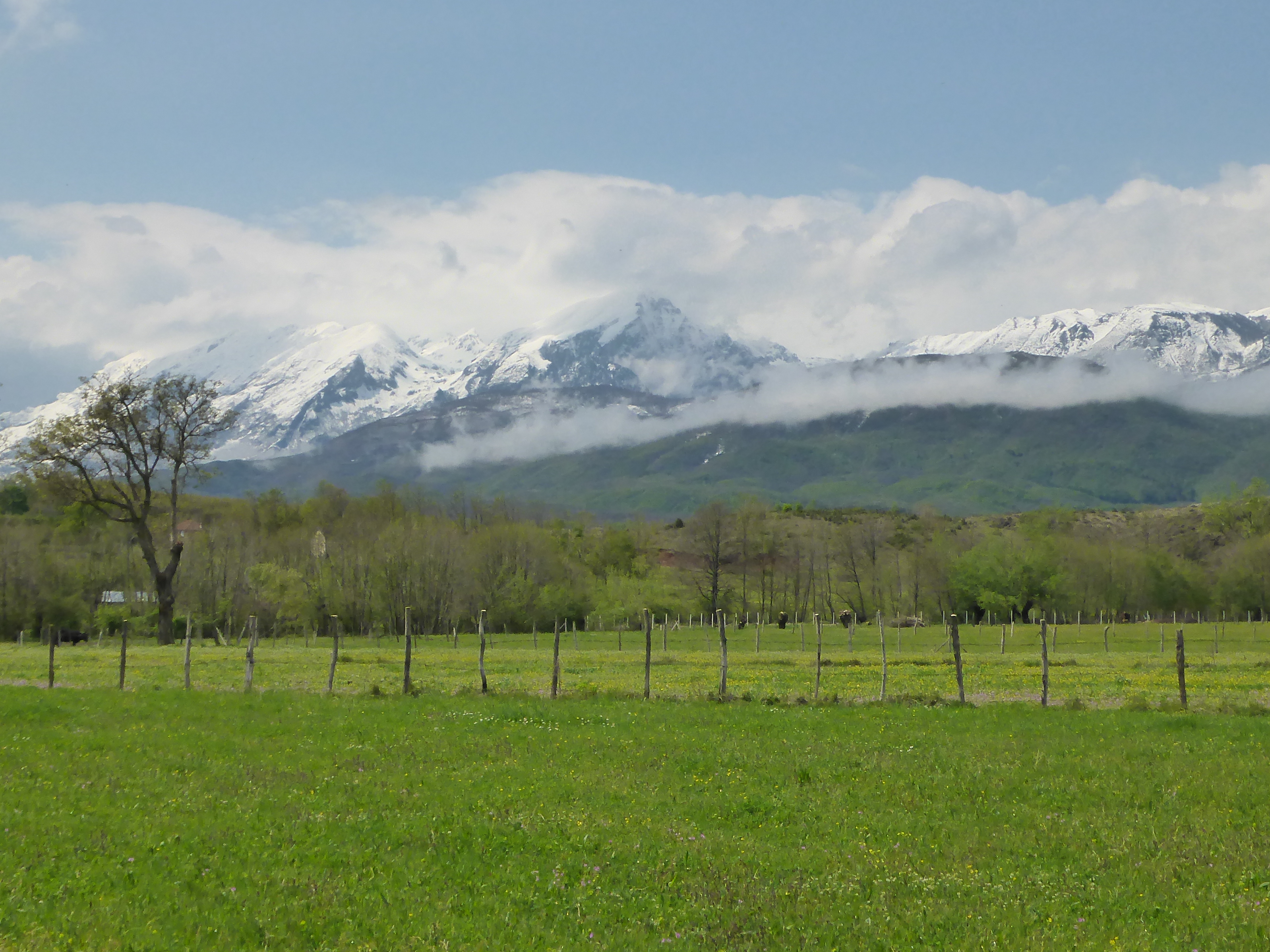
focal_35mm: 62
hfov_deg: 31.2
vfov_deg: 23.6
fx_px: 2275
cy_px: 354
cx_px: 678
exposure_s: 1/250
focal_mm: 7.4
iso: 200
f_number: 13
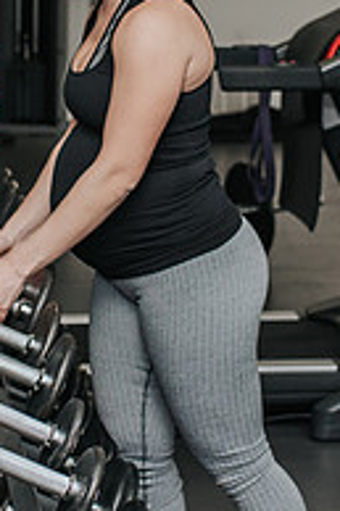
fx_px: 1745
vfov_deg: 16.6
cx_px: 129
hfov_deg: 11.1
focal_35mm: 123
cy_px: 143
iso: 800
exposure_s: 1/200
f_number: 3.2
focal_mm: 35
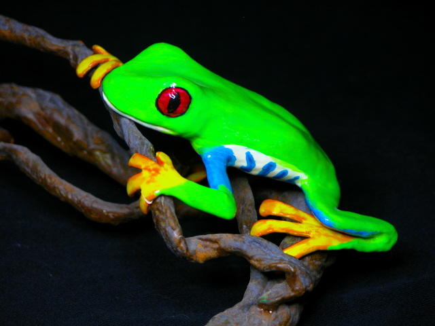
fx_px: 3041
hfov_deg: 8.2
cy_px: 163
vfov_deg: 6.1
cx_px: 218
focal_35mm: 242
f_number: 4.2
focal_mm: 61.5
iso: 100
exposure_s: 1/4.9
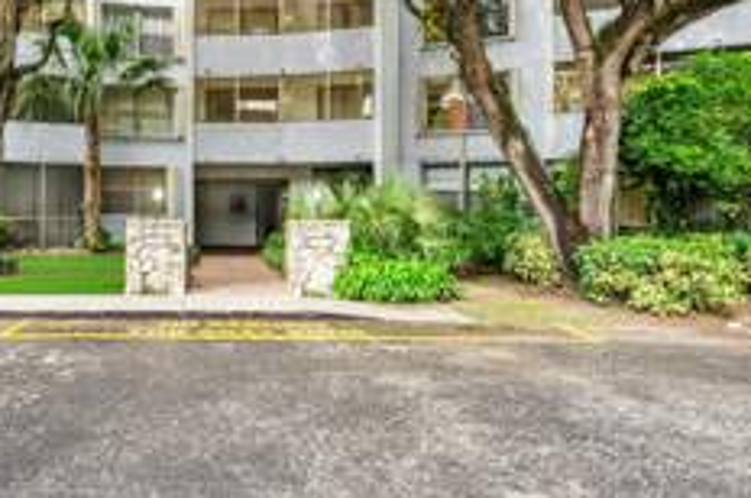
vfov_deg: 39.1
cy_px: -11
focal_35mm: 29
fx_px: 604
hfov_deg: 61.6
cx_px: 230
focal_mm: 14
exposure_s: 1/60
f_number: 11
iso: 100
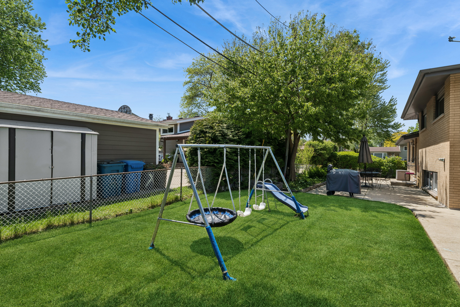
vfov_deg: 70.5
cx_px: 230
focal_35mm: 17
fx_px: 217
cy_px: 154
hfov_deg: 93.3
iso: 200
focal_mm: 17
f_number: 11
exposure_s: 1/320
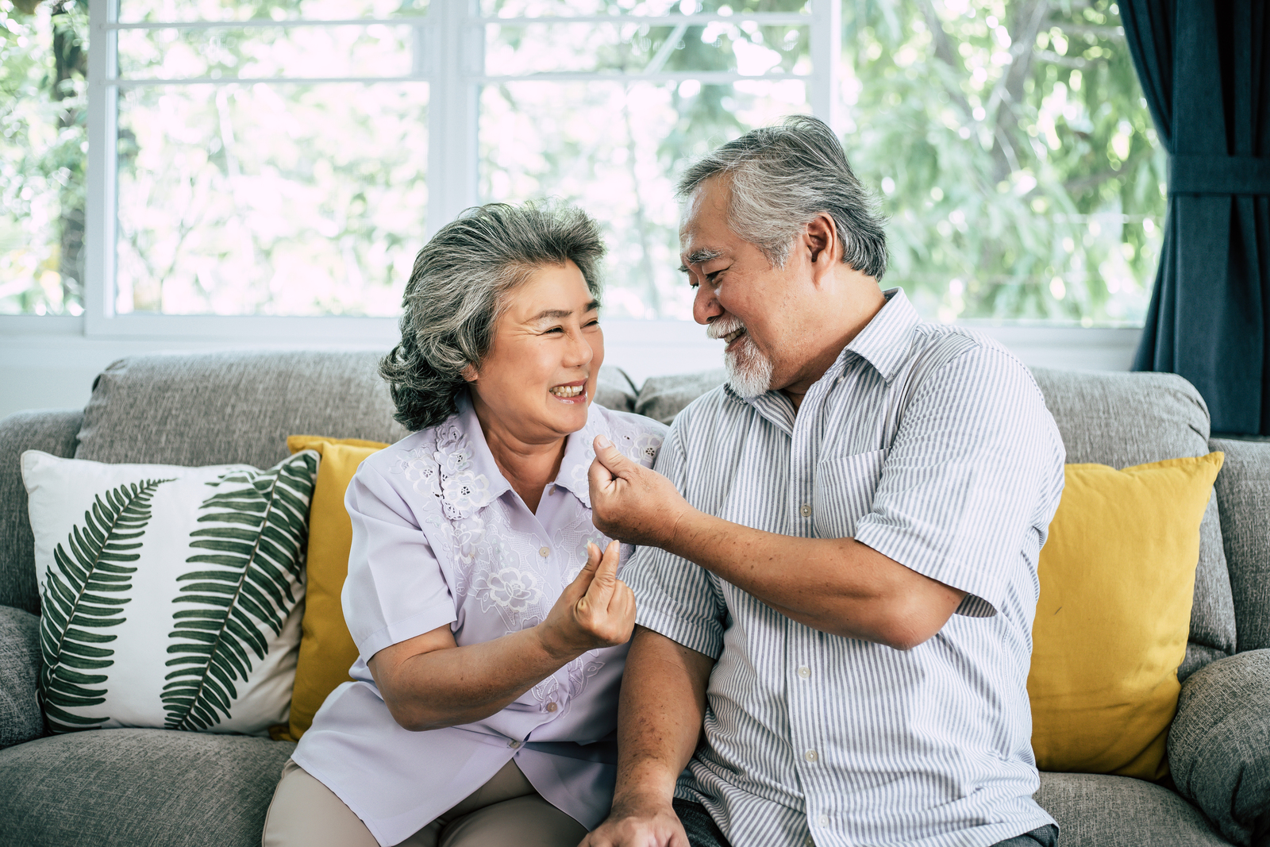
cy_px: 424
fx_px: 1764
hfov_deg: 39.6
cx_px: 635
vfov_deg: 27.0
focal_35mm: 50
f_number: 2.8
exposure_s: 1/60
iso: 320
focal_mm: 50
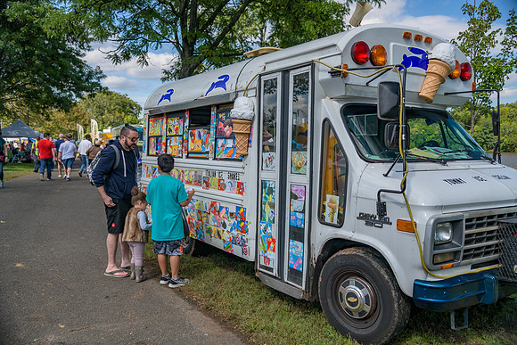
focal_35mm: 31
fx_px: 445
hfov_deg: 60.3
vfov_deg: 42.3
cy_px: 172
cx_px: 258
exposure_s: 1/250
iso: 64
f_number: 4
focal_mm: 31
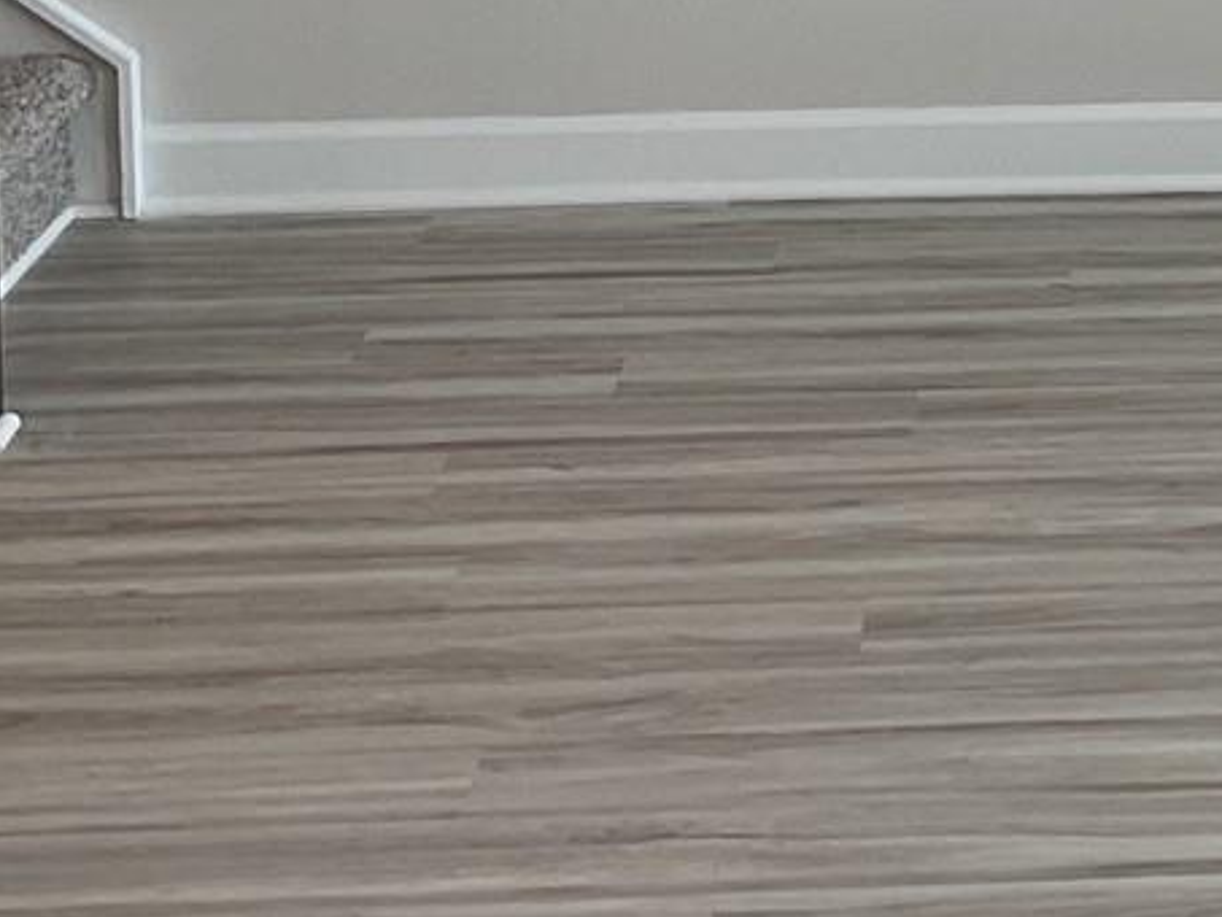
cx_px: 1465
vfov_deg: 11.1
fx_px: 4626
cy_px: -194
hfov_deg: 14.6
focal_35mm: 131
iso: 20
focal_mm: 3
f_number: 1.8
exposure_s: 1/120
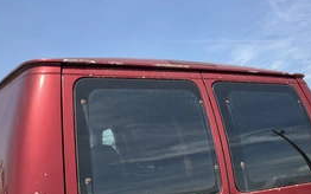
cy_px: 161
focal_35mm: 47
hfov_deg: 42.5
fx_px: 399
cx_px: 184
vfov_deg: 26.8
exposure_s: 1/1076
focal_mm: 3
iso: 25
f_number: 1.8
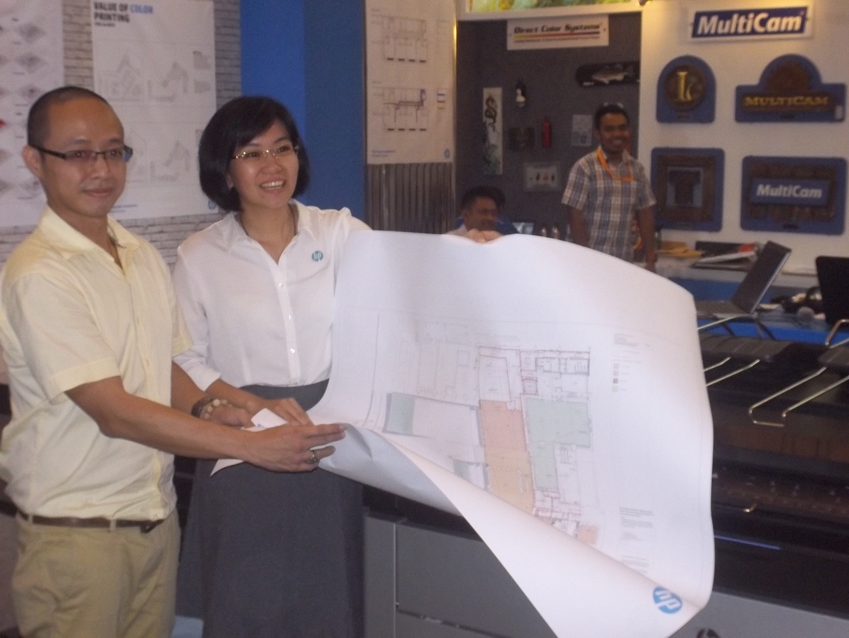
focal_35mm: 56
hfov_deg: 34.3
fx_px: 1375
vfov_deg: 26.1
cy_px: 319
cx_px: 424
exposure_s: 1/50
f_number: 4.7
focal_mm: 7.9
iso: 400
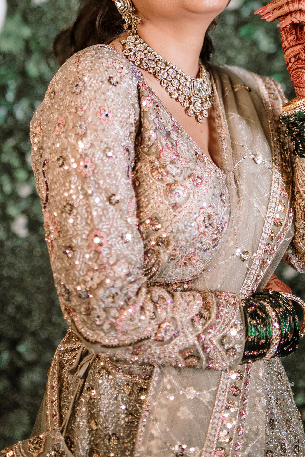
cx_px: 152
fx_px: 928
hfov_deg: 18.7
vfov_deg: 26.8
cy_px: 50
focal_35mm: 73
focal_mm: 35
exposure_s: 1/250
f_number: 1.4
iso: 200
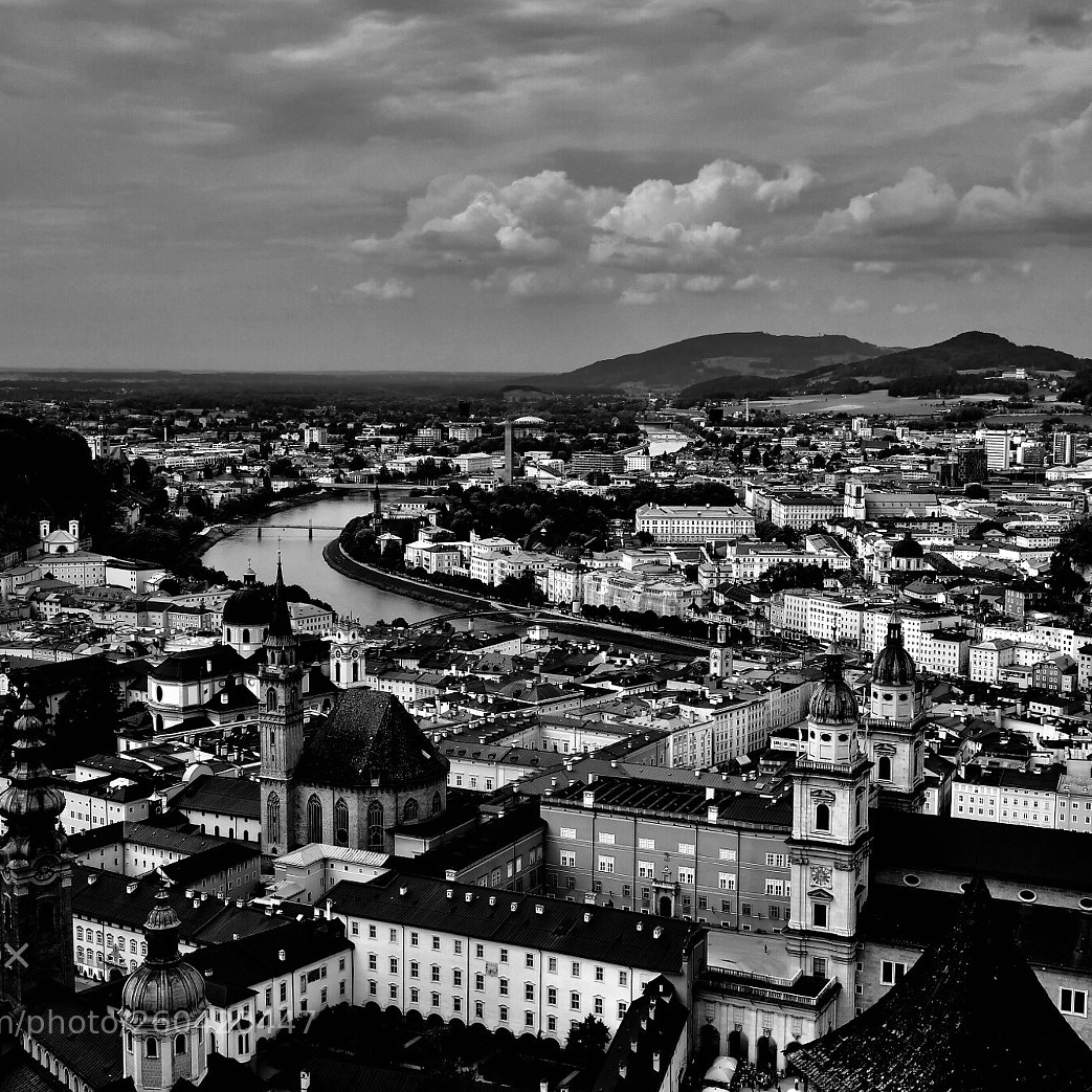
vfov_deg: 39.2
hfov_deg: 39.1
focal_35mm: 43
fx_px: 1535
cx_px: 606
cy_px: 547
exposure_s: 1/2000
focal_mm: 22
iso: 250
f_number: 5.6
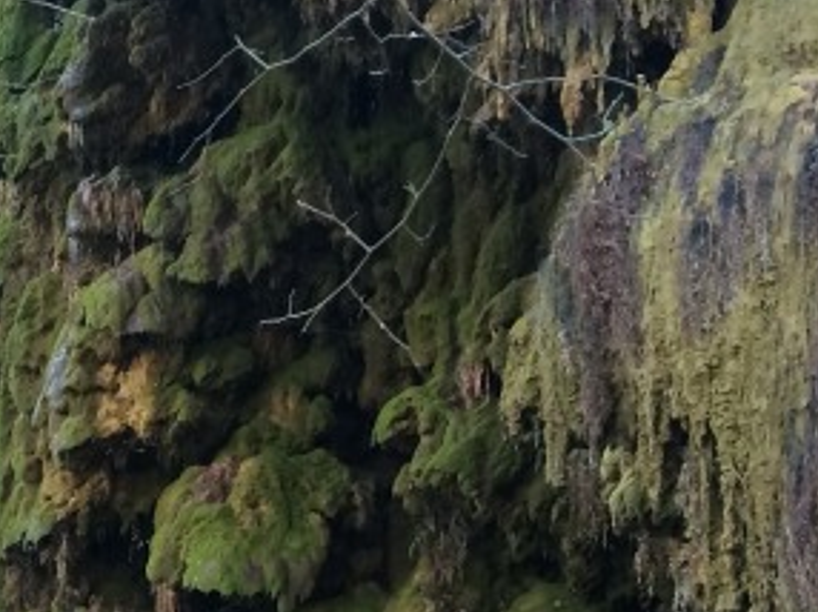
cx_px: -372
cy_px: 867
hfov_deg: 17.2
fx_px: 2456
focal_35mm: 104
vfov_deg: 13.5
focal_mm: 4.15
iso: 40
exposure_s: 1/40
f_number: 2.2
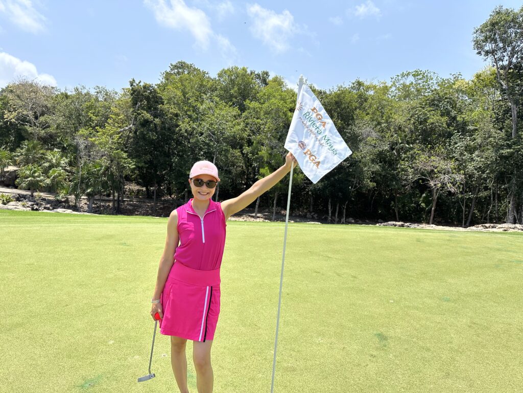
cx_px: 262
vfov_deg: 56.8
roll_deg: -5.2
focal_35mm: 24
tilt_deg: -3.1
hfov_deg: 71.6
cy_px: 196
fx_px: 363
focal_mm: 6.86
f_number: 1.78
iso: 80
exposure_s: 1/4016
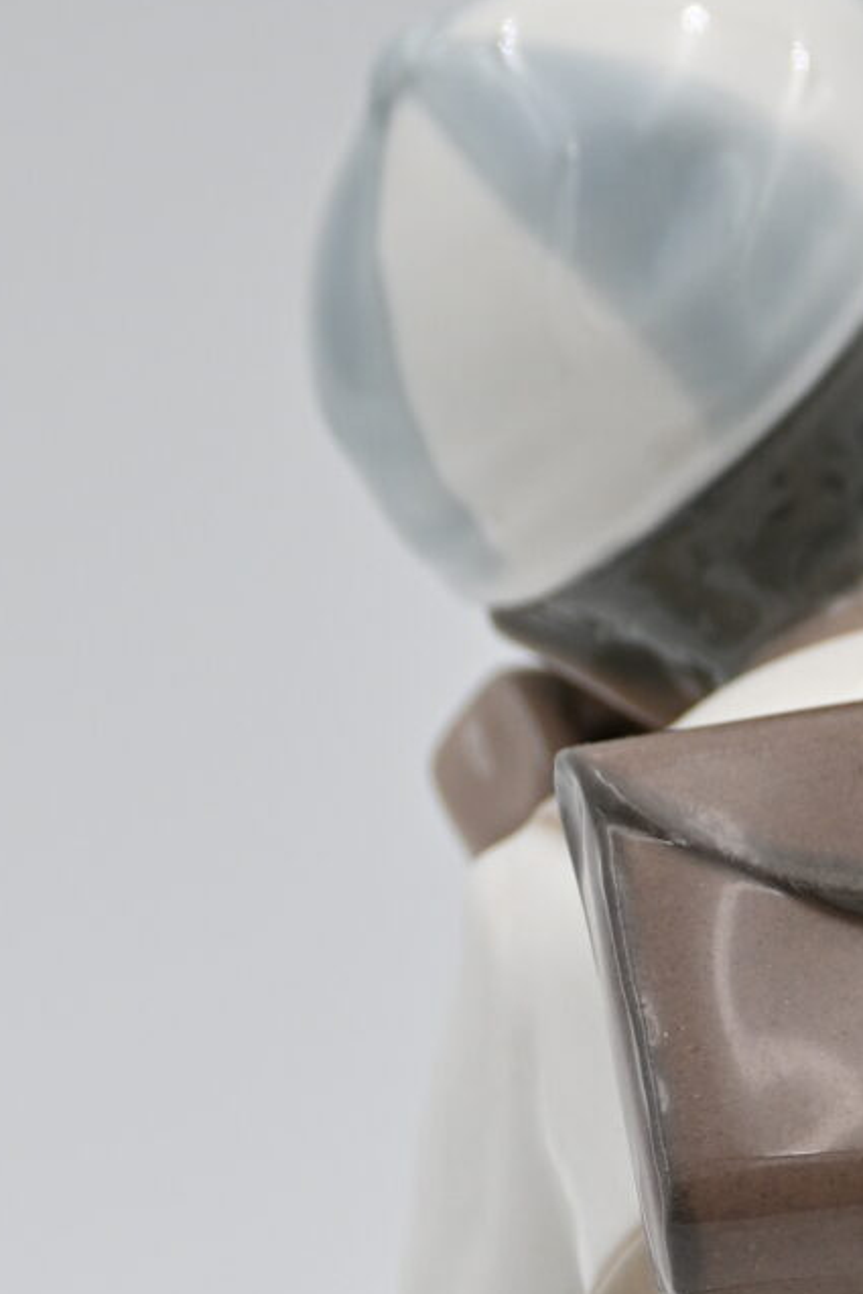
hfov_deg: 3.2
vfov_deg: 4.7
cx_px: 1026
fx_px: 15596
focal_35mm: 434
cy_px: 2249
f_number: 4.8
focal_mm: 72
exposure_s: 1/160
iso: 100
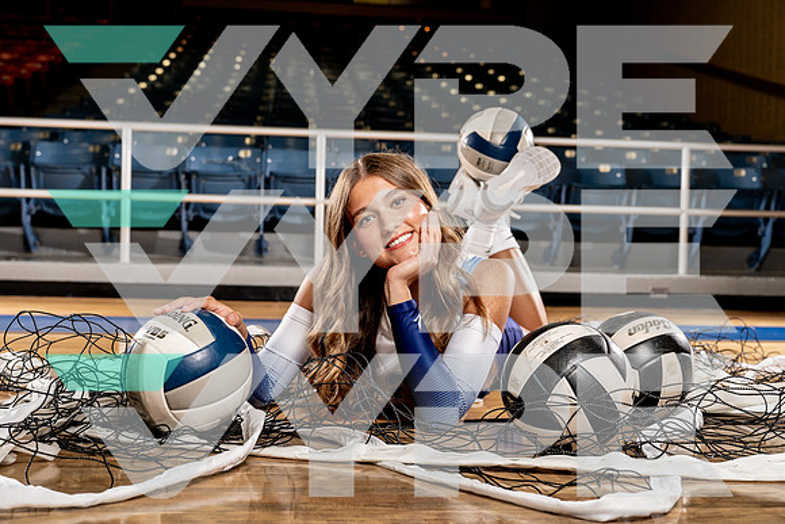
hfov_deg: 44.5
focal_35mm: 44
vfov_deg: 30.5
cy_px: 262
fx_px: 960
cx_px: 392
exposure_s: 1/250
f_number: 5
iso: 400
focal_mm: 44
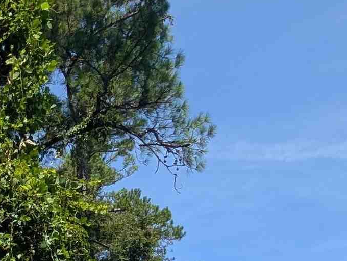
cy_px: 435
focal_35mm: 54
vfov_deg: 21.0
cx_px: -84
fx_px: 542
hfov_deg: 29.7
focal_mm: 2.02
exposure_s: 1/2252
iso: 54
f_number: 1.7
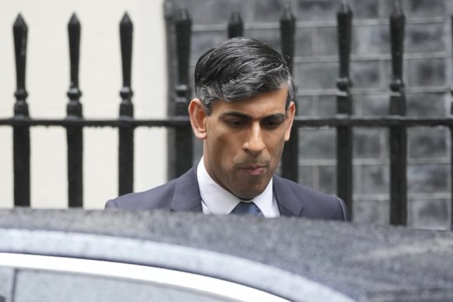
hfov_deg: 10.3
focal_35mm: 200
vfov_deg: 6.9
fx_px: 2516
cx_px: 226
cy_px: 151
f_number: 2.8
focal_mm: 200
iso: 1250
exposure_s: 1/1000
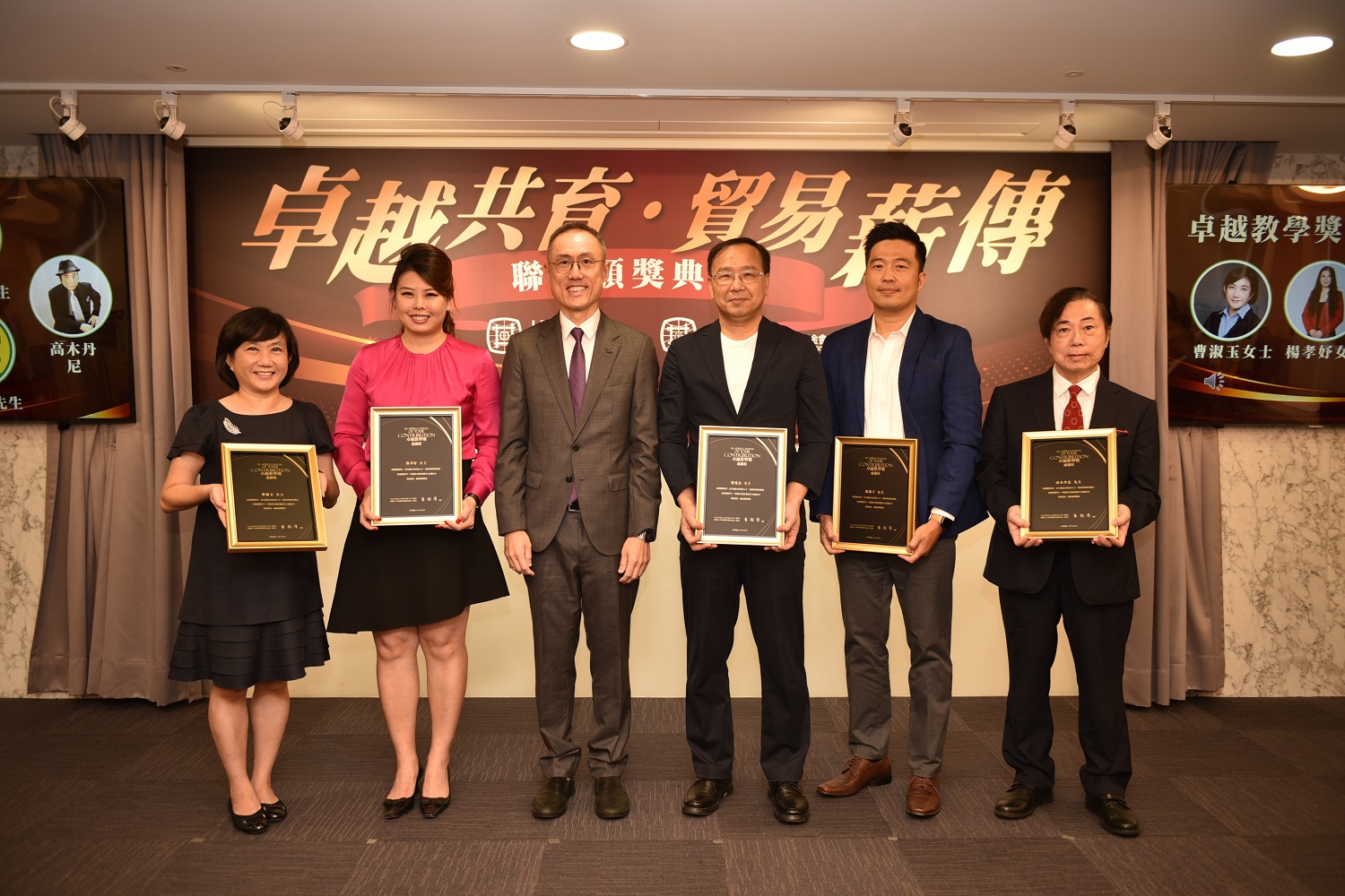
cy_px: 448
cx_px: 672
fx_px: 1158
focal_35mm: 31
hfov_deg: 60.3
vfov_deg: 42.3
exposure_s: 1/80
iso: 200
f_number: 2.8
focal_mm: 31
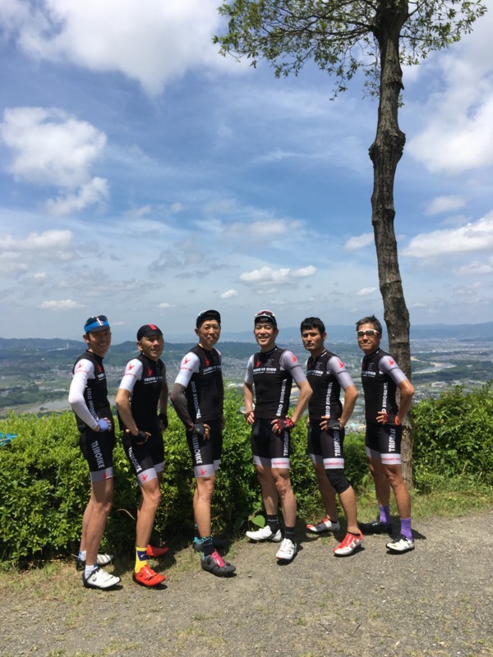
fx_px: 551
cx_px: 246
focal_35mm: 29
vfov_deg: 61.7
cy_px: 328
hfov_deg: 48.2
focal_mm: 4.15
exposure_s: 1/1832
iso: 25
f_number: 2.2
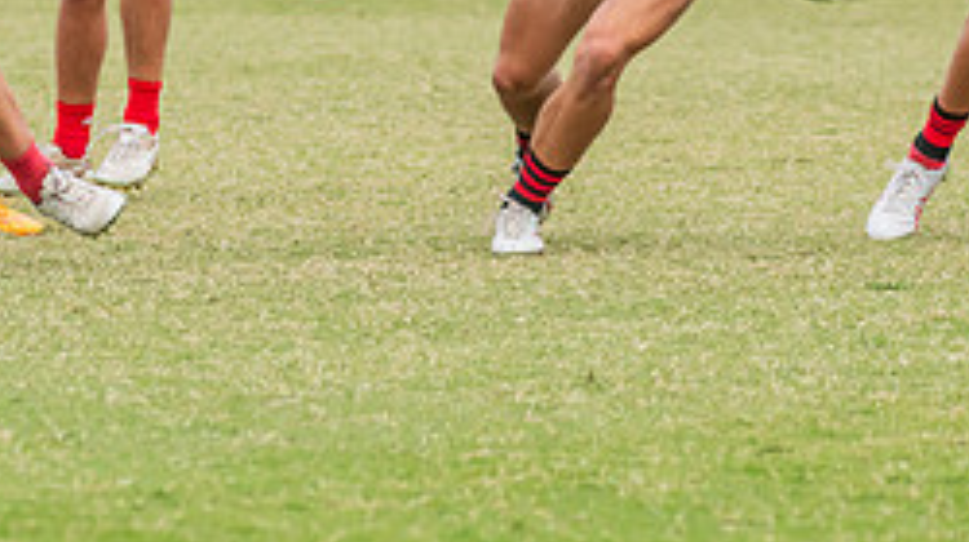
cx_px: 58
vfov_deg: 2.9
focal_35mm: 424
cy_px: -161
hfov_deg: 5.1
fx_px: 10883
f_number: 6.3
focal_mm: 170
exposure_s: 1/1250
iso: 800
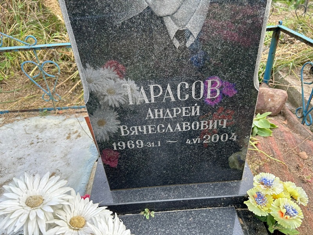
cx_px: 156
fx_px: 235
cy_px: 118
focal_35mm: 26
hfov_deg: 67.3
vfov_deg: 53.1
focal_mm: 5.7
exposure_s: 1/597
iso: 50
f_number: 1.5
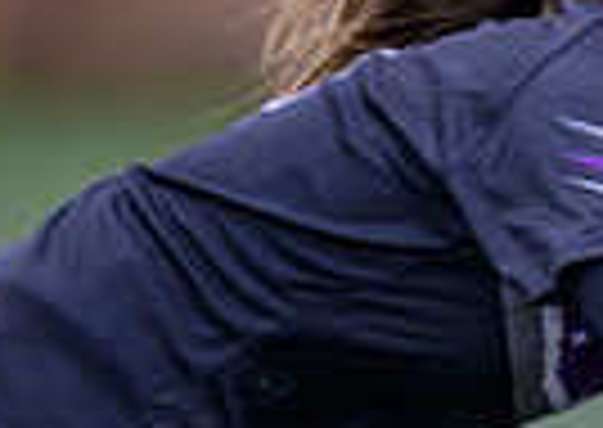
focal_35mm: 2064
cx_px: 1408
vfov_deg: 0.7
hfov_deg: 1.0
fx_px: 35259
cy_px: 217
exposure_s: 1/1600
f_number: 3.5
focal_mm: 400
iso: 640
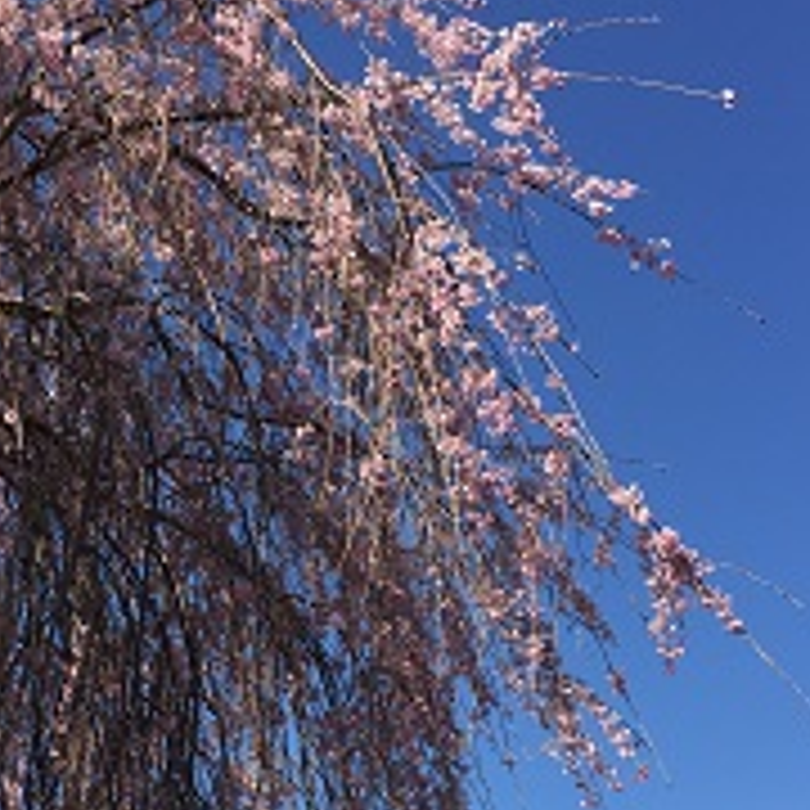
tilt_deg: +29.4
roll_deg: -1.8
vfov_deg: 29.6
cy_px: 603
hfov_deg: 29.7
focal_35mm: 57
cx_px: 243
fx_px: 1509
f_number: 2.2
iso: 32
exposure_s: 1/1582
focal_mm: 4.15
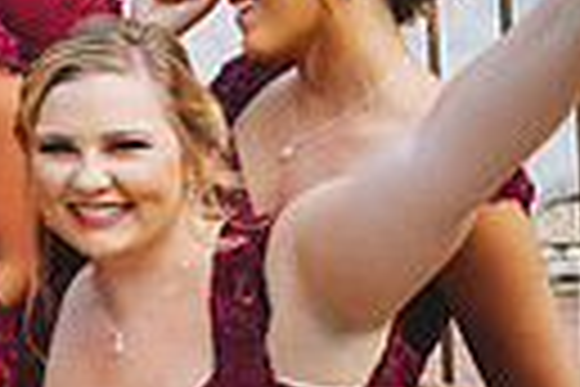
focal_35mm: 108
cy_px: 86
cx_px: -593
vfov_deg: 12.6
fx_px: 1740
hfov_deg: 15.2
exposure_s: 1/320
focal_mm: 24
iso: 500
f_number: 2.8
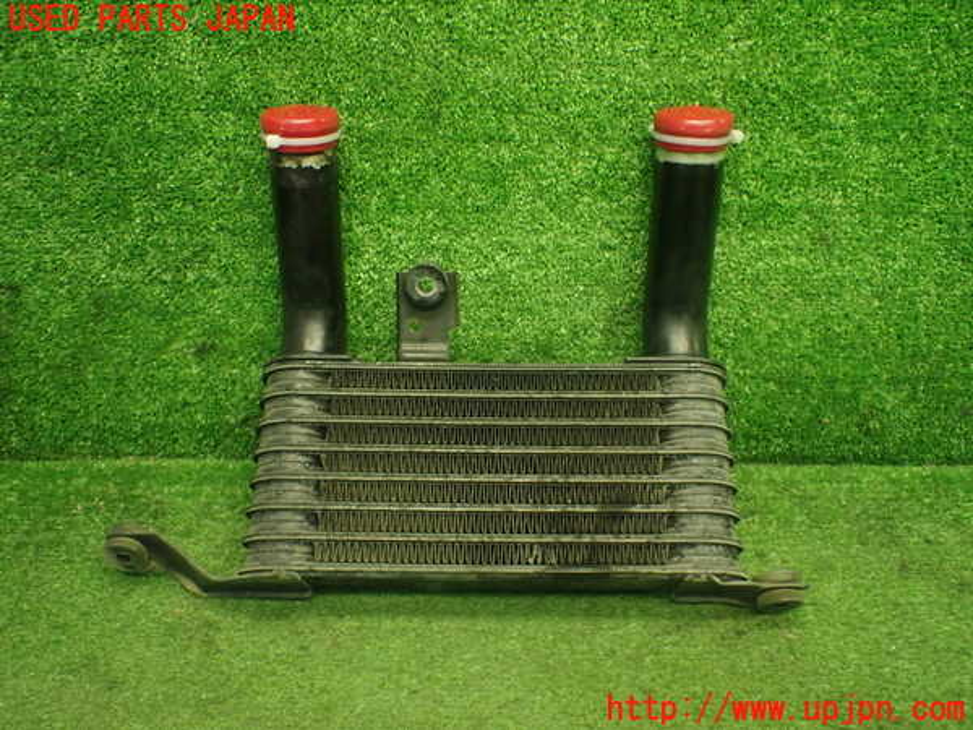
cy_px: 365
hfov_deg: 60.0
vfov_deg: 46.8
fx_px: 843
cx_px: 486
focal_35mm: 30
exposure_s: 1/125
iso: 800
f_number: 2.3
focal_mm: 5.4
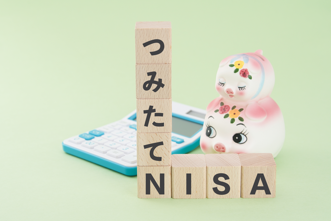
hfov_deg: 28.8
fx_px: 644
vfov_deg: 19.5
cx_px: 166
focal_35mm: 70
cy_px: 110
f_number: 8
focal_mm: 70
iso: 100
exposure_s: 1/30
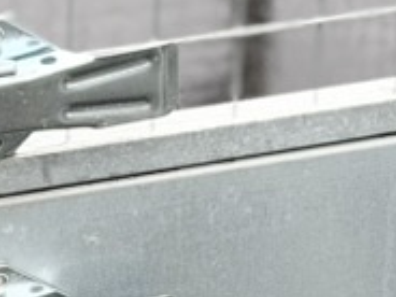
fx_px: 3054
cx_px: 112
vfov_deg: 5.6
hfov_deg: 7.4
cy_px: 161
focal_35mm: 267
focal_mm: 6.76
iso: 64
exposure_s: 1/513
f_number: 1.78
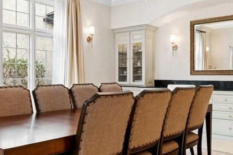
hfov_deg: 49.5
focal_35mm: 39
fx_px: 252
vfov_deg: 34.2
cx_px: 112
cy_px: 82
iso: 200
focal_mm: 12
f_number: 8
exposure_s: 1/8
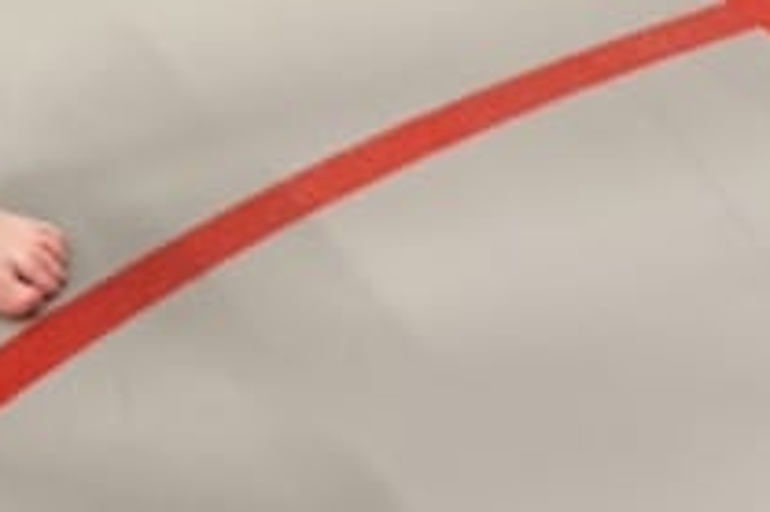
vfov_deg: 8.4
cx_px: 578
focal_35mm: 153
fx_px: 3270
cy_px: -549
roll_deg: +3.7
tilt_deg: -19.7
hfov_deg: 13.4
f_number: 1.78
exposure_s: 1/49
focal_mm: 6.76
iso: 125
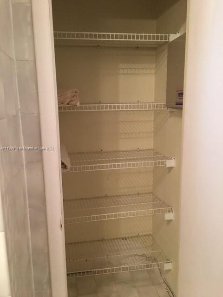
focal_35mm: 29
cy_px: 148
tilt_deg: -8.5
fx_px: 249
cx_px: 112
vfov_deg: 61.7
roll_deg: +0.0
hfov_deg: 48.2
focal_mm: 4.15
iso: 80
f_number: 2.2
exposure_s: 1/15
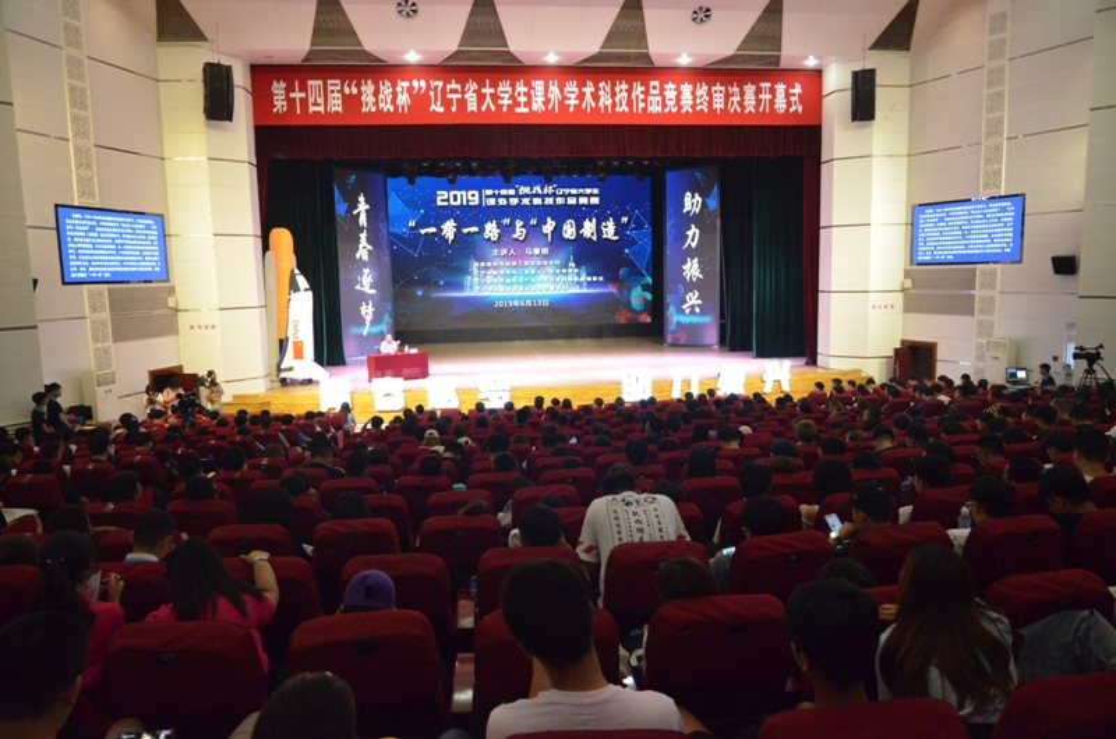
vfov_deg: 52.9
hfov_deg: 73.8
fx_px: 743
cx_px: 558
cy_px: 370
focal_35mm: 24
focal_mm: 16
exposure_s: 1/125
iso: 4000
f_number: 5.6
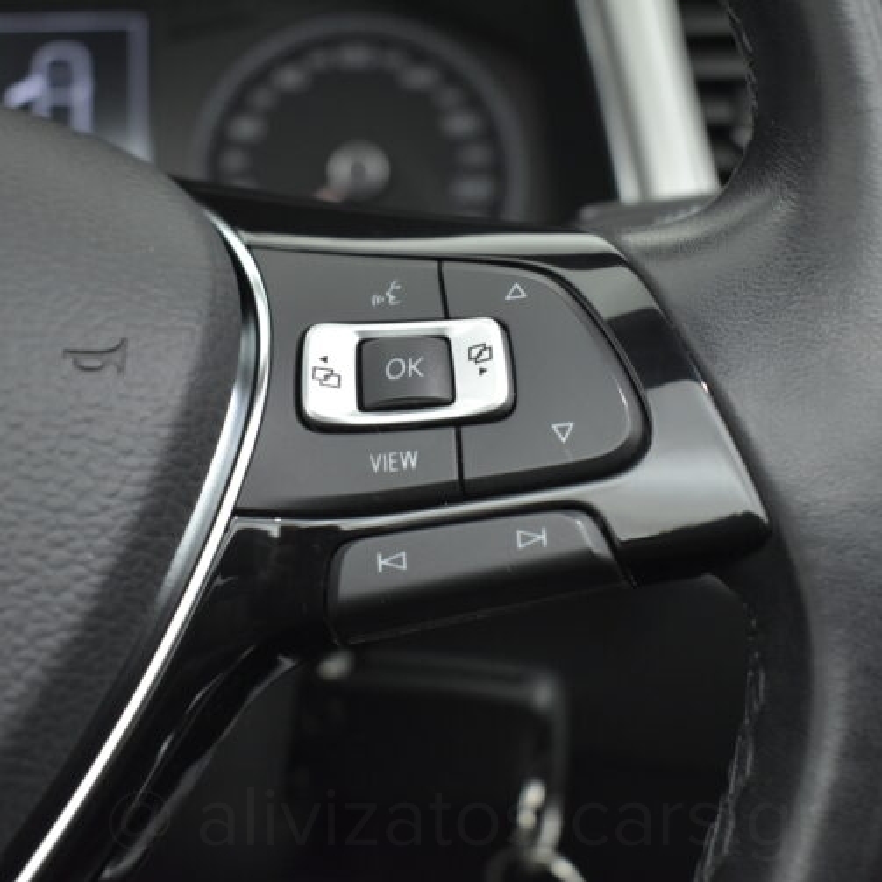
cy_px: 436
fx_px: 1402
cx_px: 463
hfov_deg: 34.9
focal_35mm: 49
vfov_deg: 34.9
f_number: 4
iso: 1600
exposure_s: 1/100
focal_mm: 25
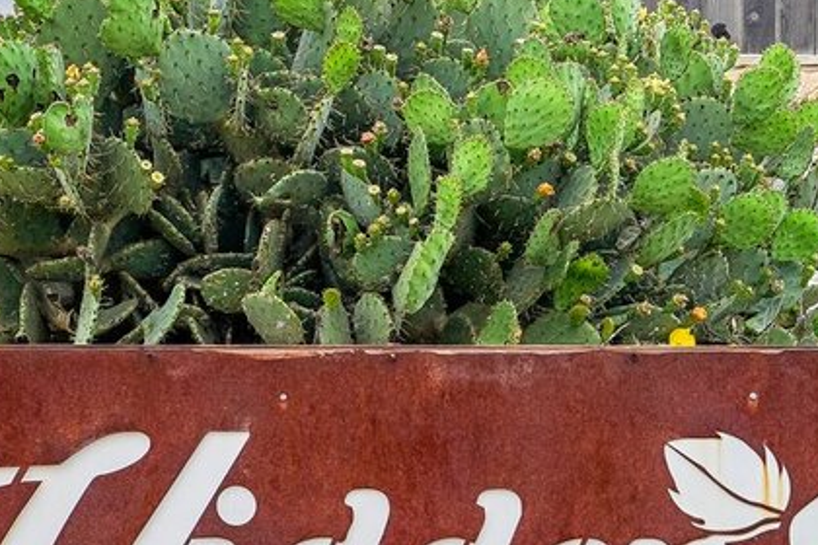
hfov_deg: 15.4
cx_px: 802
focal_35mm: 131
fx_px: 2976
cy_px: 228
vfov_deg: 10.5
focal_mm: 34
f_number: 8
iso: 100
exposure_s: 1/160
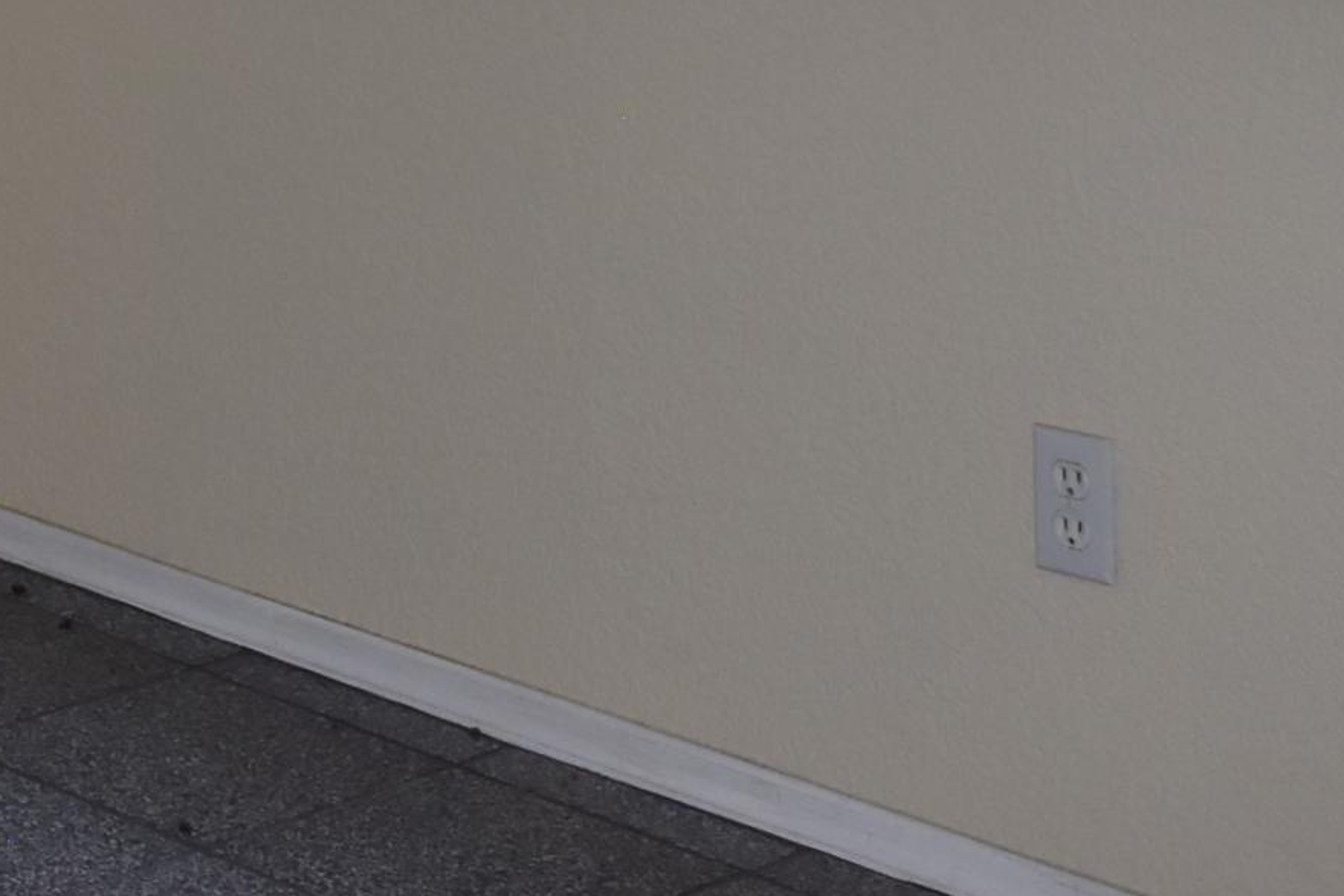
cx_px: -660
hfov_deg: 19.4
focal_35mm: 92
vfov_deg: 13.6
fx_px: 3435
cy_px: -601
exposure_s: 1/125
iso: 720
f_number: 5.6
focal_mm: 18
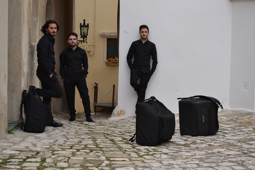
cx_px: 128
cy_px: 85
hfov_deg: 31.9
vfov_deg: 21.6
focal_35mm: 63
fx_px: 446
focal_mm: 42
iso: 360
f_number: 5.3
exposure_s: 1/125
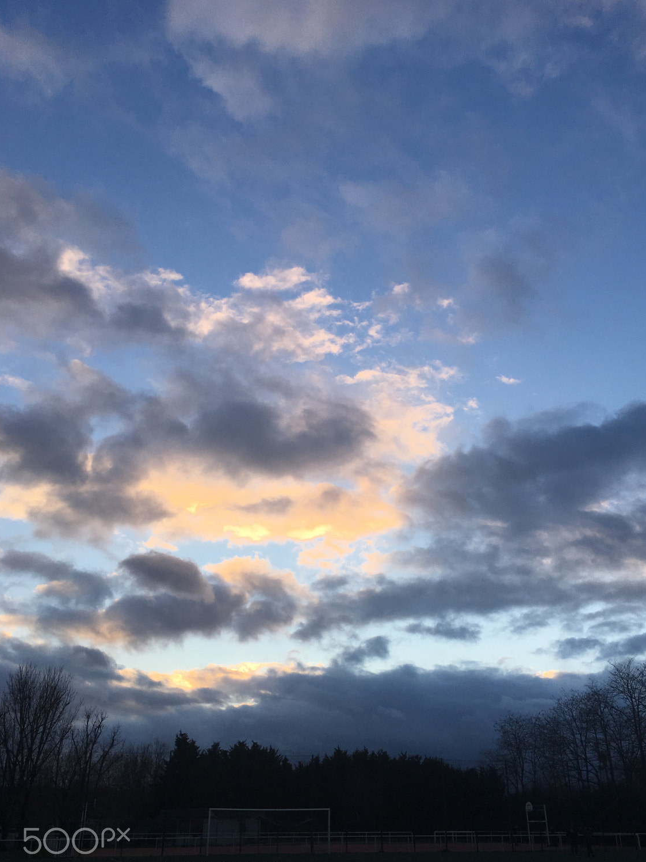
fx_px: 771
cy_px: 456
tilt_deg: +23.7
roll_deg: +0.4
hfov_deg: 45.4
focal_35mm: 31
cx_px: 332
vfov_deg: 58.3
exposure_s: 1/818
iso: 25
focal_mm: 4.15
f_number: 2.2
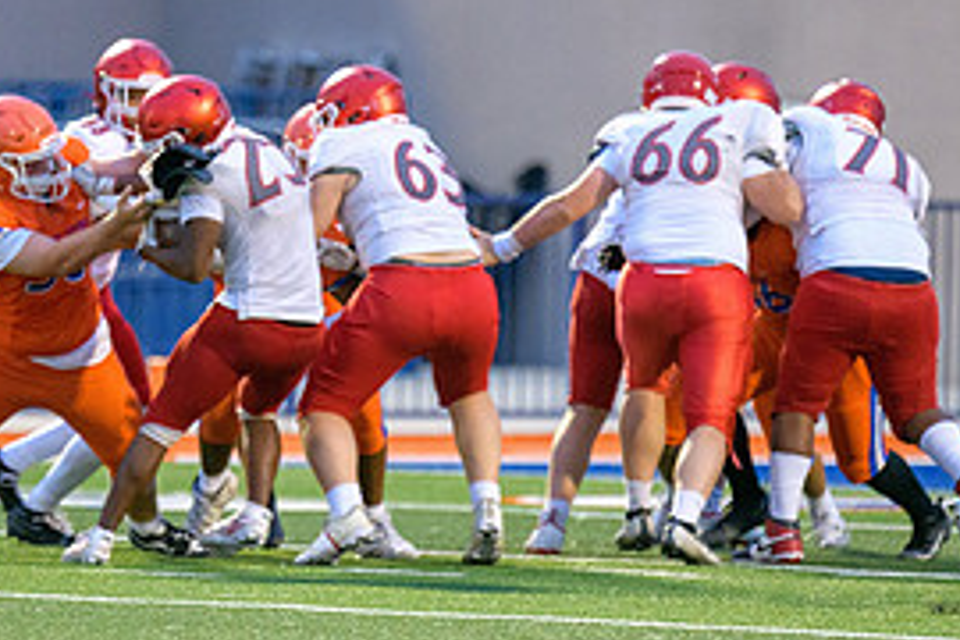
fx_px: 14319
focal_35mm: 537
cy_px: 311
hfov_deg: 3.8
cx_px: 238
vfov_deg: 2.6
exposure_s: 1/800
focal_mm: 250
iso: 2500
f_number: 2.8
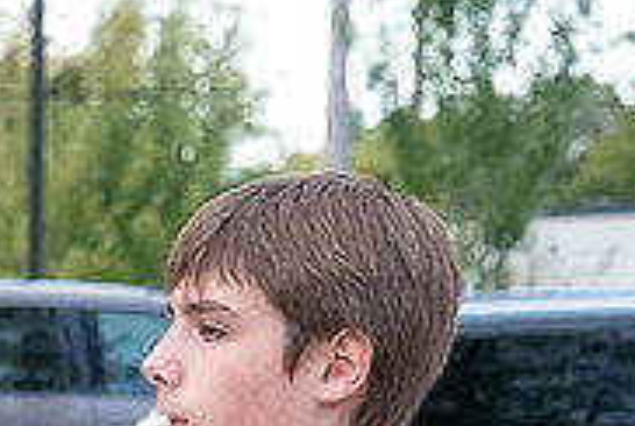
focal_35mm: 461
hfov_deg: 4.5
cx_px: -59
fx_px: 8145
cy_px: 662
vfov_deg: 3.0
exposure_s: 1/250
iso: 3200
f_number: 11
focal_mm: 145
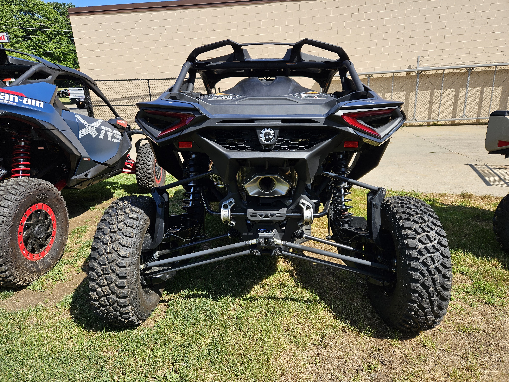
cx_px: 254
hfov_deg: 73.9
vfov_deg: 58.9
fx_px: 338
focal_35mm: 23
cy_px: 191
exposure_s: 1/1102
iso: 25
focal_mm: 5.4
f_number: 1.8
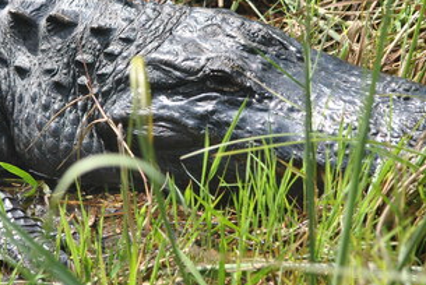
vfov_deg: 4.5
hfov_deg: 6.8
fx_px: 3589
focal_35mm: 303
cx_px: 116
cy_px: 65
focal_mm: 110
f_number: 5.6
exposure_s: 1/500
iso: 160
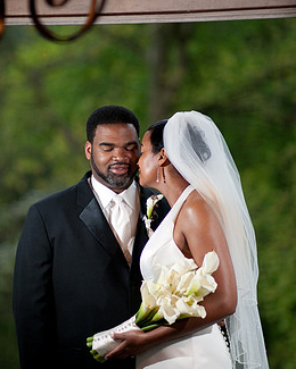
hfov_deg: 9.3
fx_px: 1814
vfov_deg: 11.6
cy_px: 195
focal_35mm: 166
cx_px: 129
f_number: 1.4
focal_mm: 85
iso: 400
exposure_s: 1/250
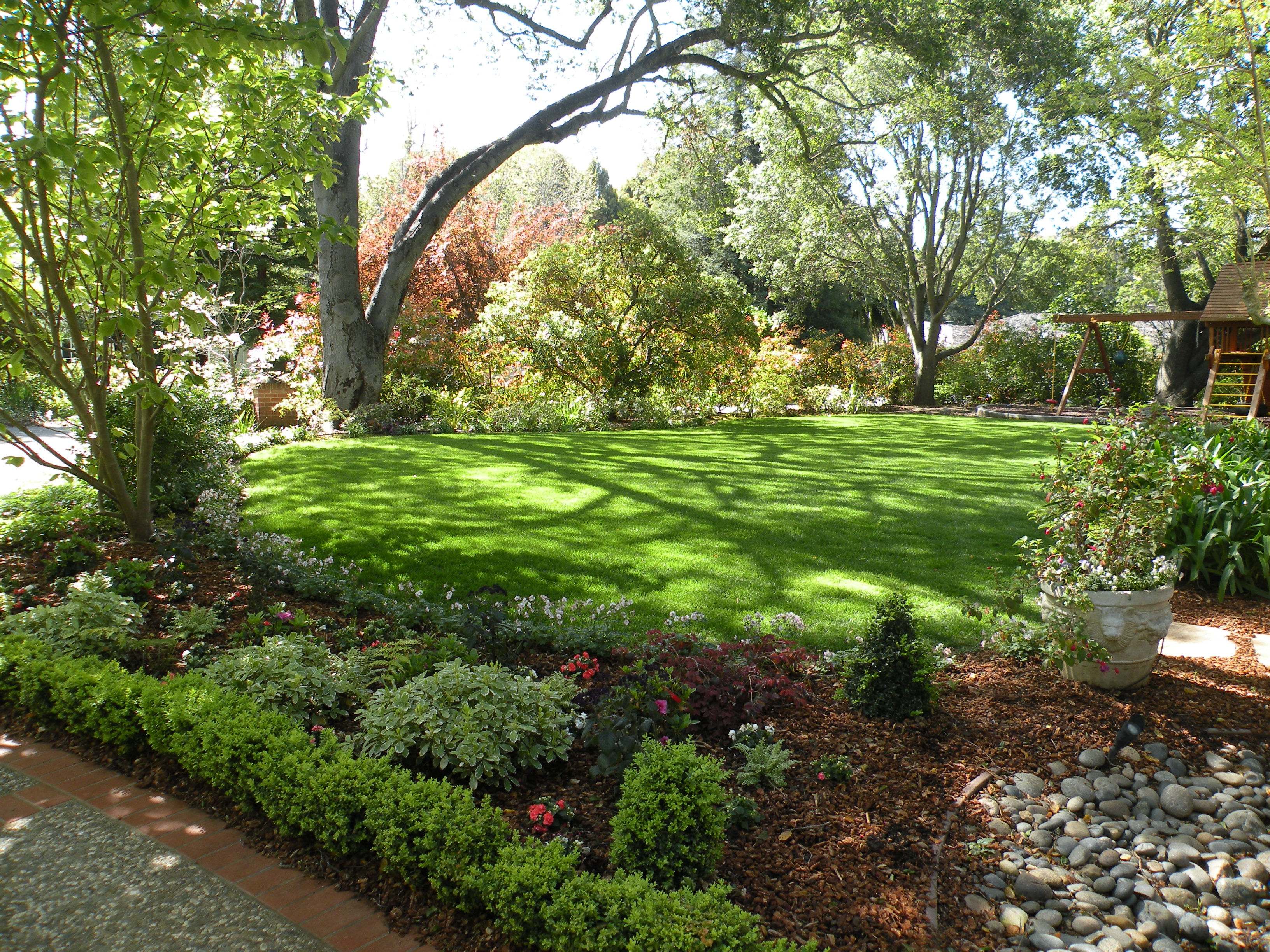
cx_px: 635
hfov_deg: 65.3
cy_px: 476
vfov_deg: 51.4
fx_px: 991
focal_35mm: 27
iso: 64
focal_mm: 4.7
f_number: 3.2
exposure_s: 1/95.2
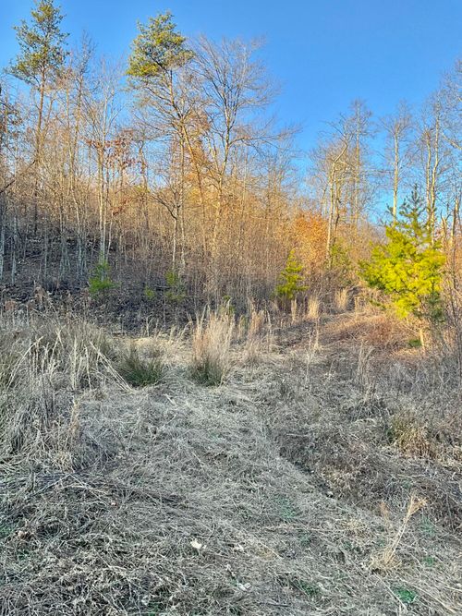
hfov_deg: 48.2
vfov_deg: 61.7
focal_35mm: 29
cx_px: 231
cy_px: 308
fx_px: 516
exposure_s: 1/262
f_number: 1.8
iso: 25
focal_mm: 3
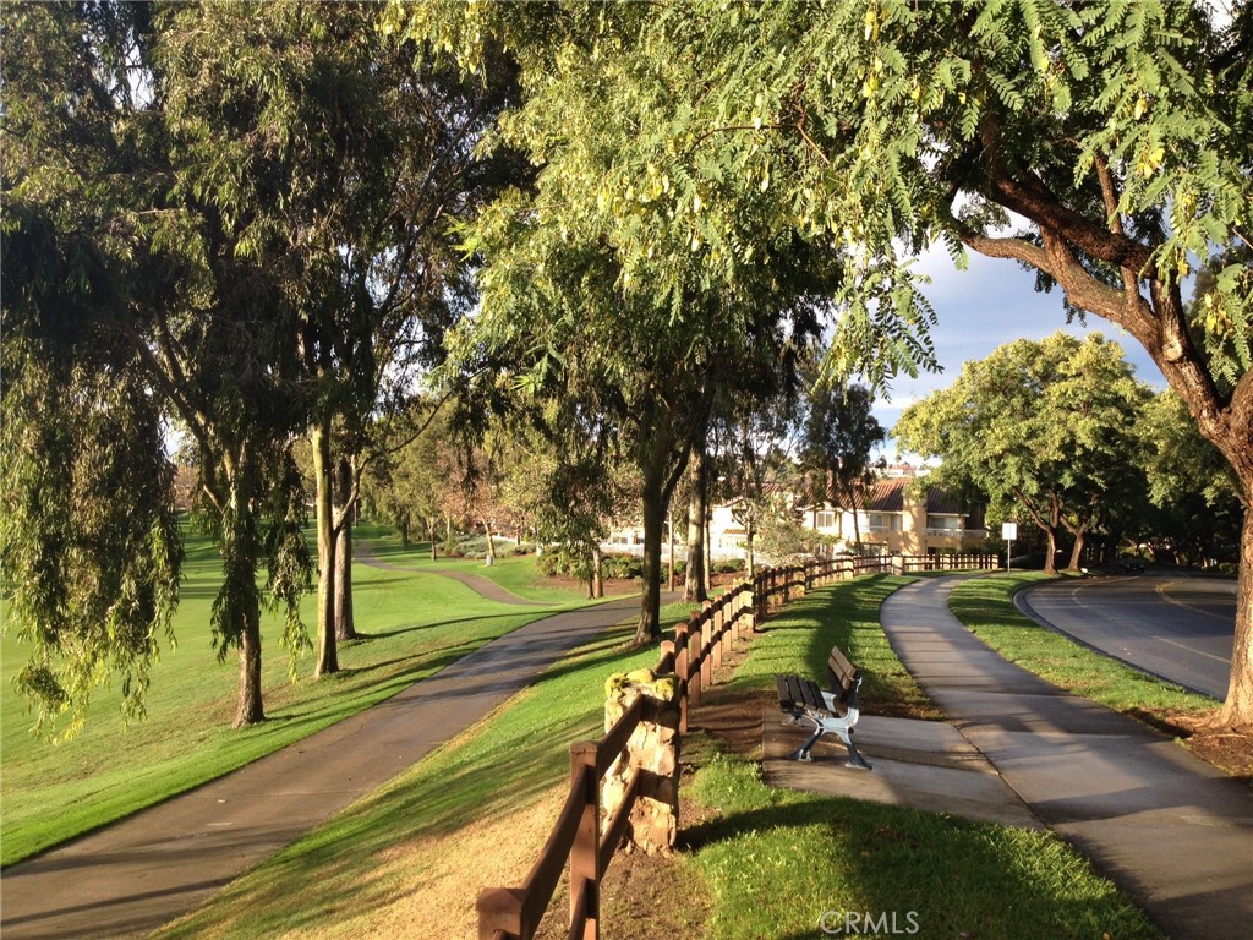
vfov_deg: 40.7
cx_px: 626
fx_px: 1267
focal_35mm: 35
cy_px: 470
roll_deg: -2.1
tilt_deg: -0.4
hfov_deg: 52.6
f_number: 2.4
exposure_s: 1/415
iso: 50
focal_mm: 4.28
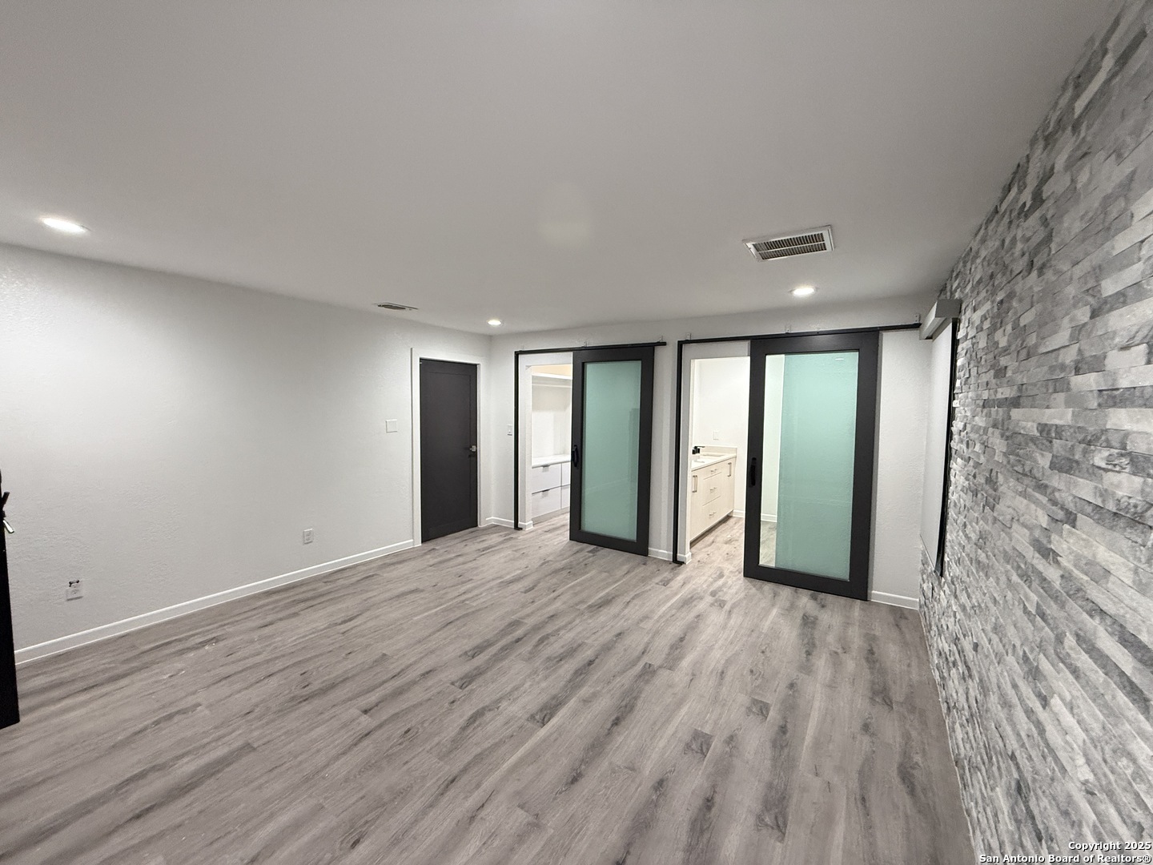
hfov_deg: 102.1
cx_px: 576
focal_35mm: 14
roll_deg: -0.8
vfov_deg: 85.7
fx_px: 466
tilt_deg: -2.7
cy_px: 432
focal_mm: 2.22
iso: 320
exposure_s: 1/60
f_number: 2.2
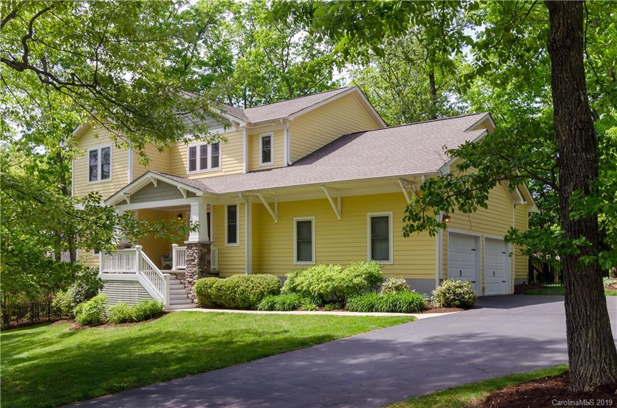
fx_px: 564
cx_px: 308
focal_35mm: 33
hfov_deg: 57.3
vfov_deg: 39.8
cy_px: 204
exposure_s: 1/320
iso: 400
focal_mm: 22
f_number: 10
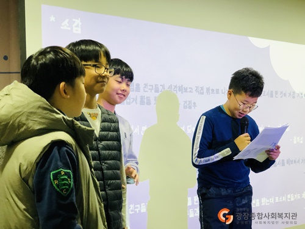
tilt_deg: +1.6
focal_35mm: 57
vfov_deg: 25.7
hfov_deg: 33.8
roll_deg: +1.0
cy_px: 114
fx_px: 502
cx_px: 152
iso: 80
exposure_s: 1/30
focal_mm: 6.6
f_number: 2.8
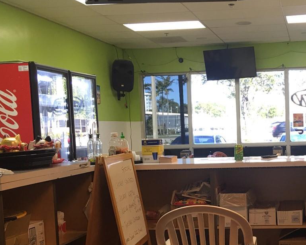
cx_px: 258
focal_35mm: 59
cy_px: 174
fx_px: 534
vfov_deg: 25.6
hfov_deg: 30.9
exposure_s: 1/15
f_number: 2.2
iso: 25
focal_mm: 4.15
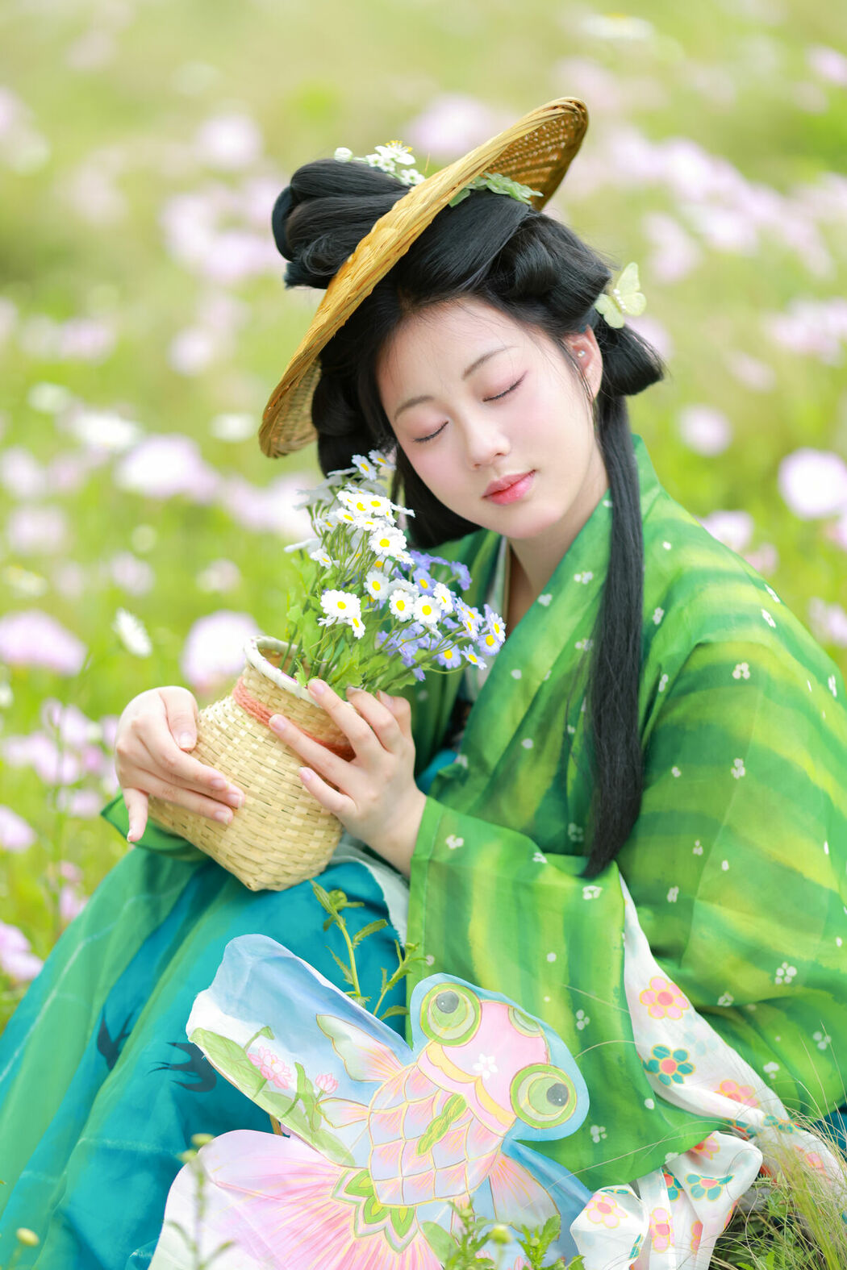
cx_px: 424
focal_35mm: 134
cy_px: 635
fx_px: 4729
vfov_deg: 15.3
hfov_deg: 10.2
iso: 500
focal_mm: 135
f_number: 2
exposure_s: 1/1250
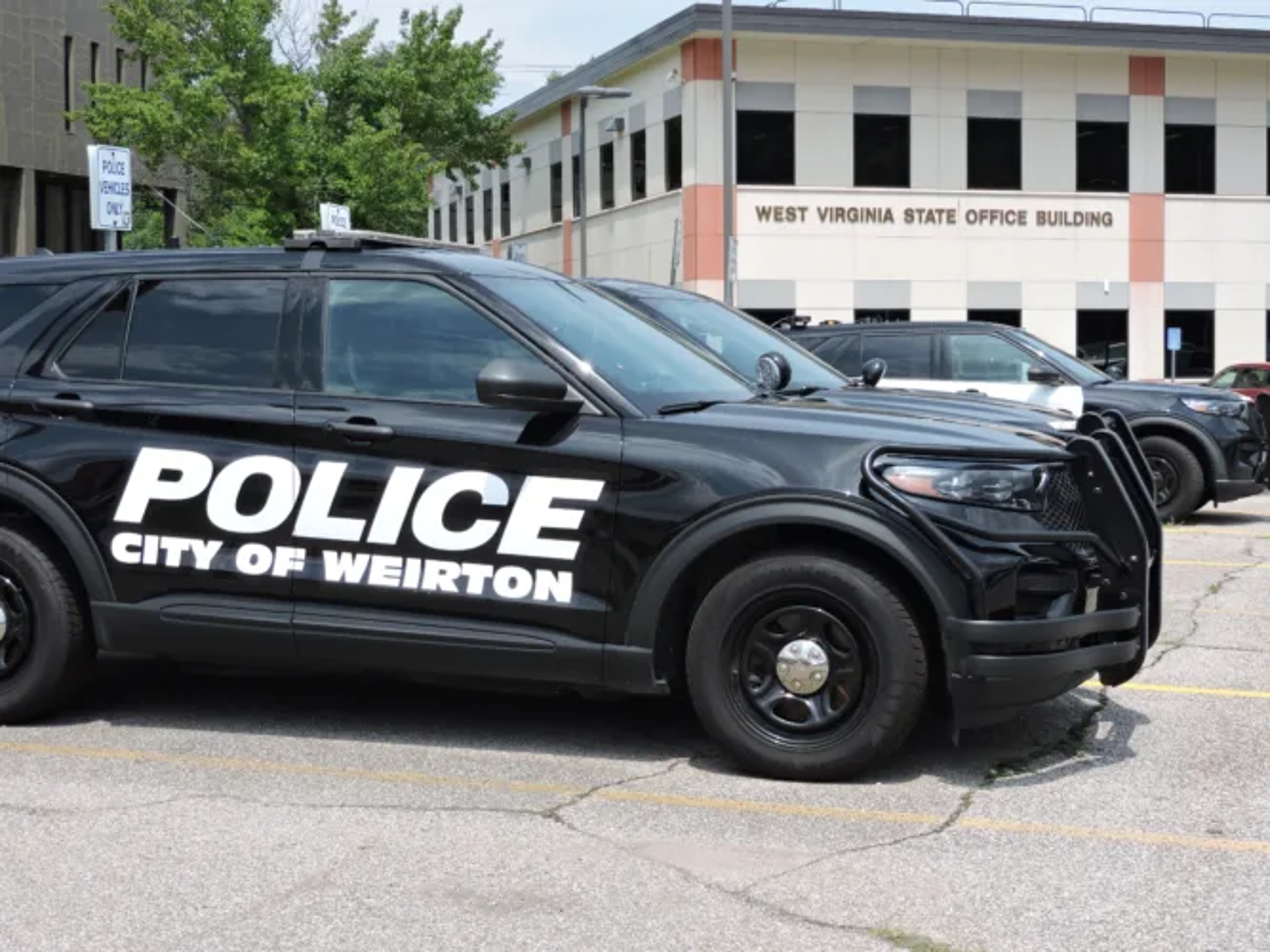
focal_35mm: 55
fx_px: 2017
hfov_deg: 34.9
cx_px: 635
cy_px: 476
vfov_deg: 26.6
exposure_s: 1/800
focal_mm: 9.8
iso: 100
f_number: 3.7
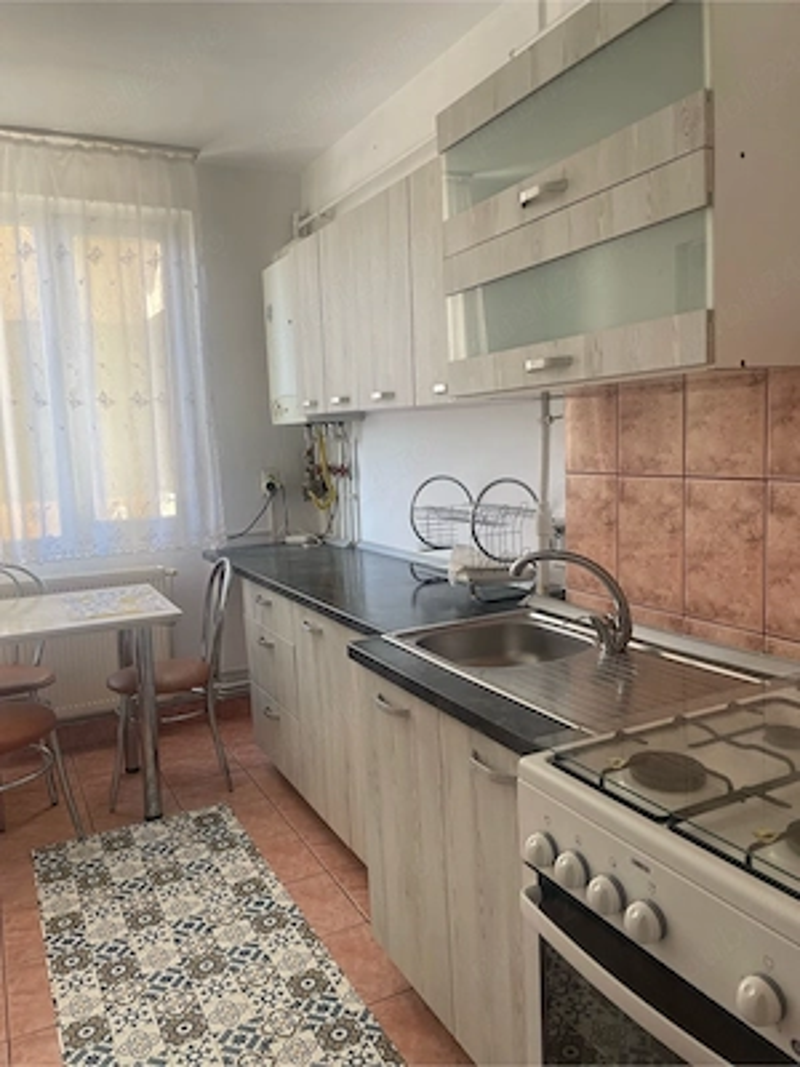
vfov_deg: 67.3
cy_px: 534
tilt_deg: -5.2
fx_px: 801
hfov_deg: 53.1
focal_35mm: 26
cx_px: 400
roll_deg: +2.4
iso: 80
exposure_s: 1/121
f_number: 1.6
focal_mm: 4.2
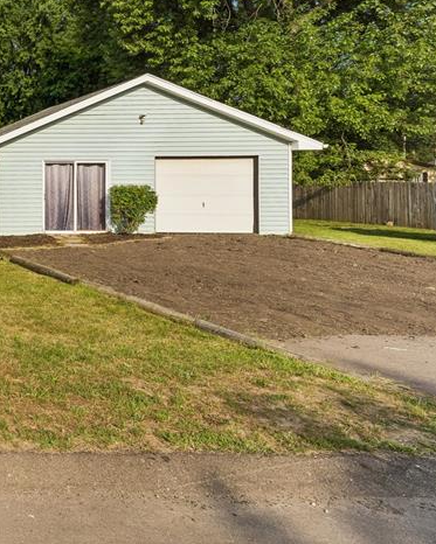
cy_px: 196
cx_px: -154
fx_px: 532
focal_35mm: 33
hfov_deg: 31.8
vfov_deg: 53.5
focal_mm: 16
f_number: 13
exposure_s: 1/320
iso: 200
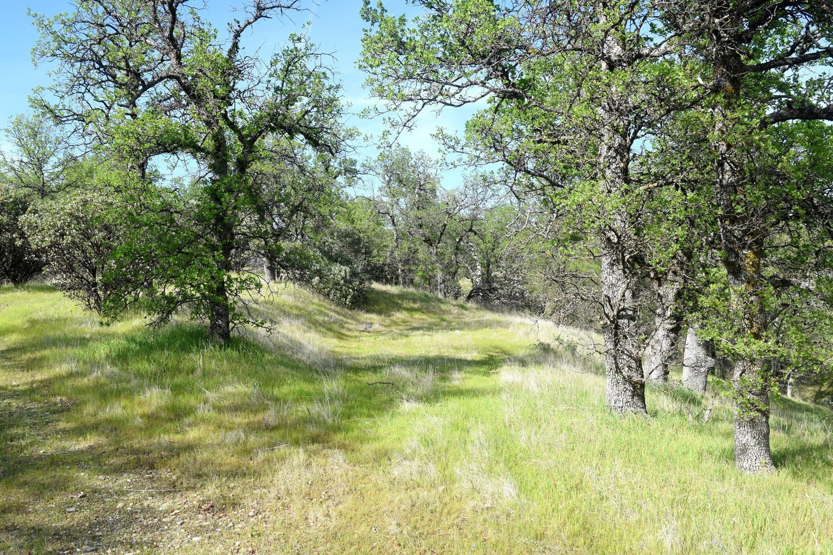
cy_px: 278
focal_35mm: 33
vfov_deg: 40.0
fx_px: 764
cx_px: 416
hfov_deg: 57.2
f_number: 9
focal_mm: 22
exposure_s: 1/320
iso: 200
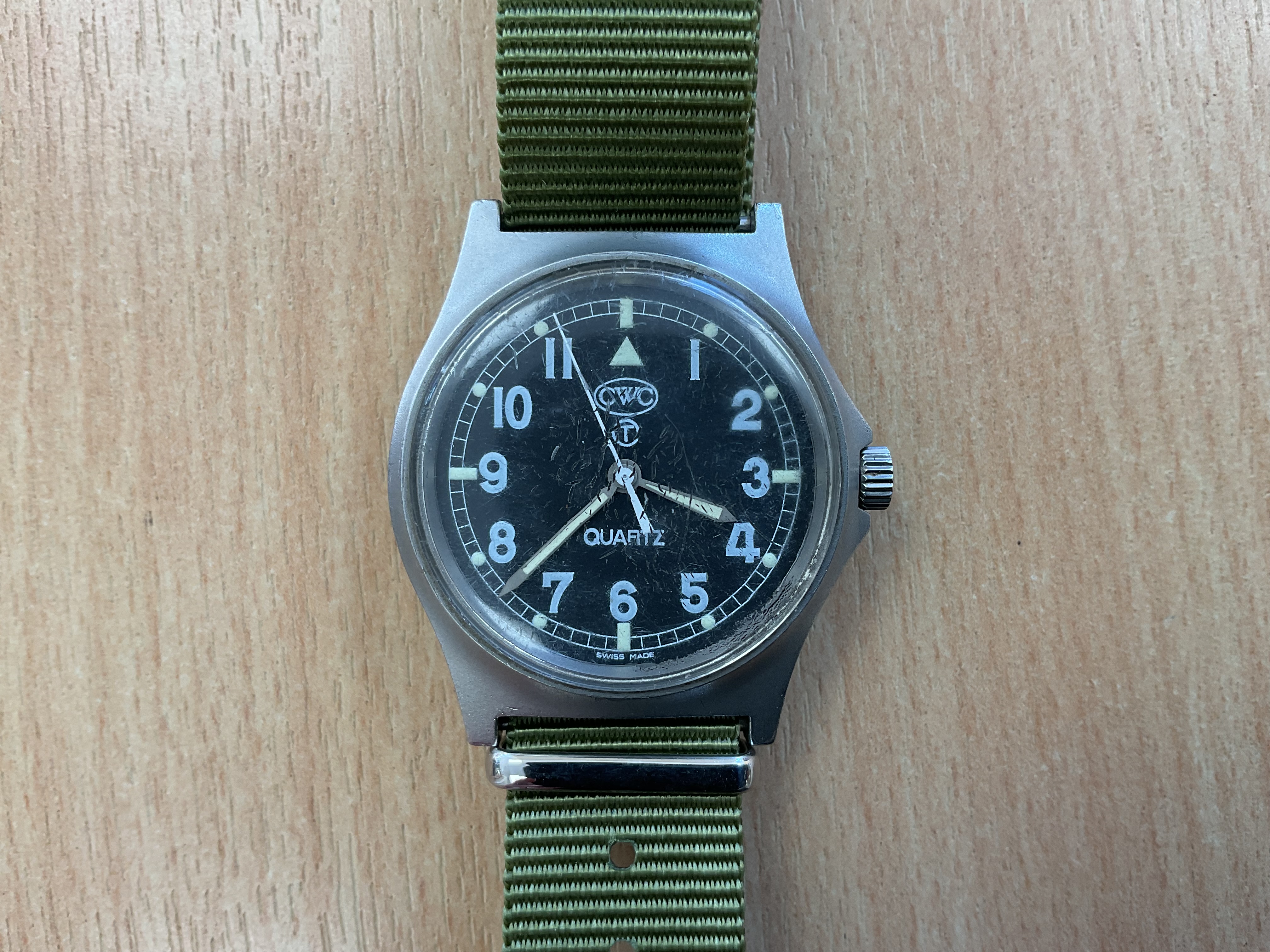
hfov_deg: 61.7
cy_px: 476
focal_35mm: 29
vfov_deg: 48.2
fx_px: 1064
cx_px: 635
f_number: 1.8
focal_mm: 3
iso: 25
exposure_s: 1/100
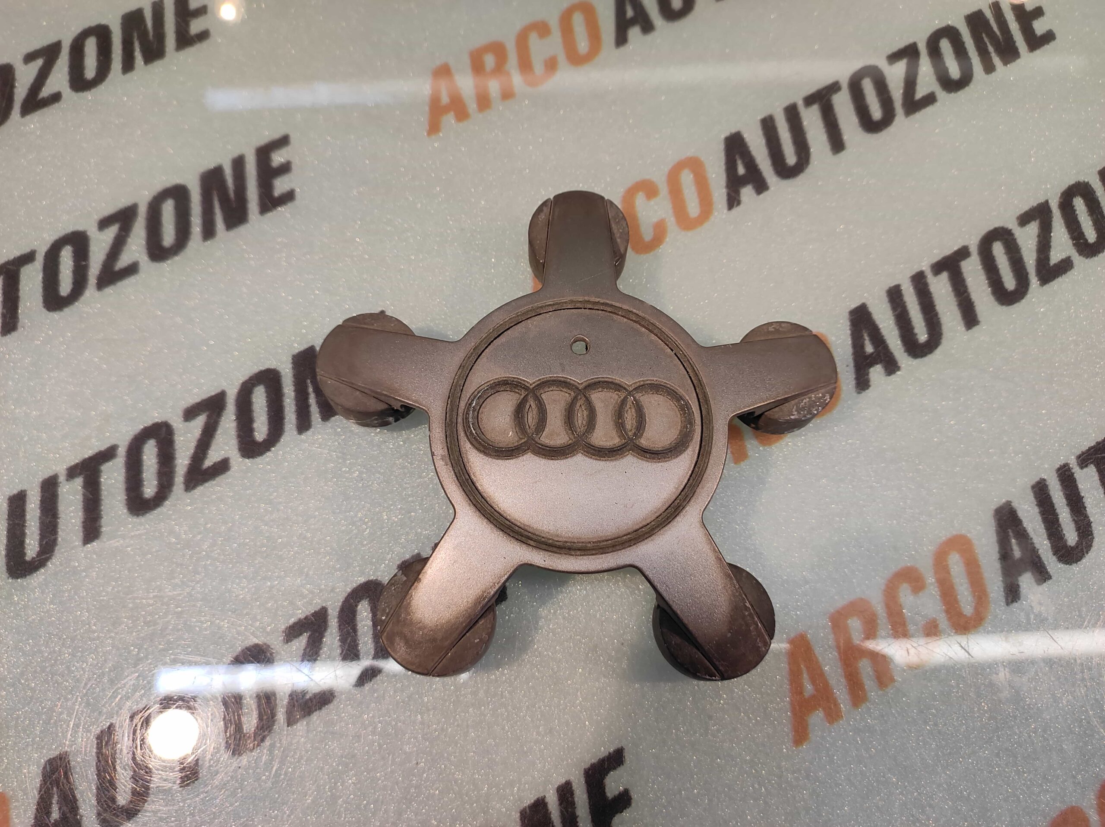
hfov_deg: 91.1
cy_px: 414
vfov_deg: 74.7
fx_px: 542
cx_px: 552
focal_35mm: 17
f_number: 1.79
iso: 134
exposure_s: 1/50
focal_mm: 4.74
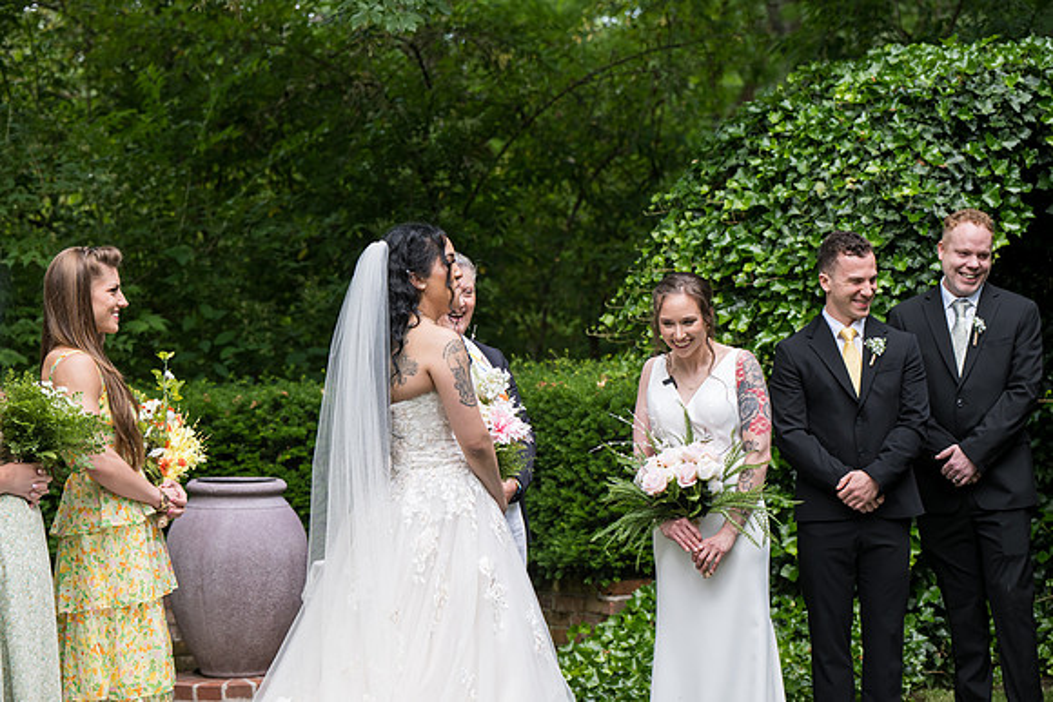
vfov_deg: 14.9
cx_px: 526
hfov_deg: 22.1
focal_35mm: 92
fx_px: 2692
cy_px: 351
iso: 500
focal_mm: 92
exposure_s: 1/400
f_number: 4
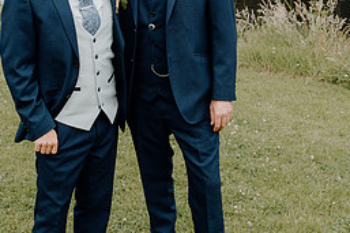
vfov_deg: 19.4
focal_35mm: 70
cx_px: 170
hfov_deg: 28.9
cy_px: 91
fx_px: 680
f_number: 5
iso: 160
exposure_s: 1/200
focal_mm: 31
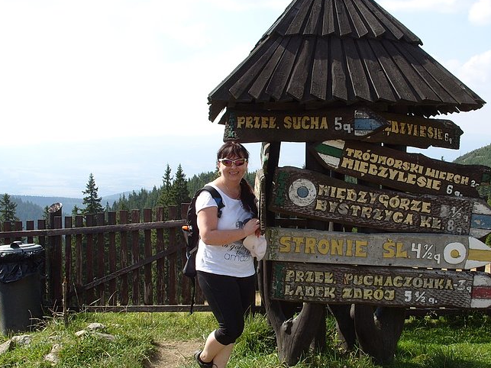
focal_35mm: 49
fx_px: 695
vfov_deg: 29.7
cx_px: 299
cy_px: 199
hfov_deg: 38.7
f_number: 5.7
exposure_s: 1/350
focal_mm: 7.8
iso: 80
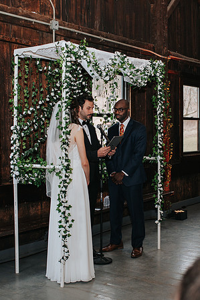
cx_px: 118
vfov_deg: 36.2
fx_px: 460
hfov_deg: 24.5
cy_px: 144
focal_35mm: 55
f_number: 3.2
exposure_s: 1/200
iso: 1000
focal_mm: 35
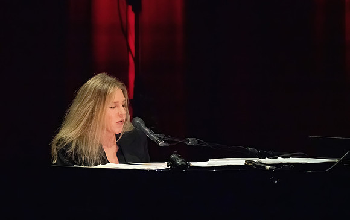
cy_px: 111
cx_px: 120
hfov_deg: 3.9
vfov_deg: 2.5
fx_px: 5120
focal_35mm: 536
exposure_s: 1/320
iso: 25600
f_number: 9
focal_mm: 400
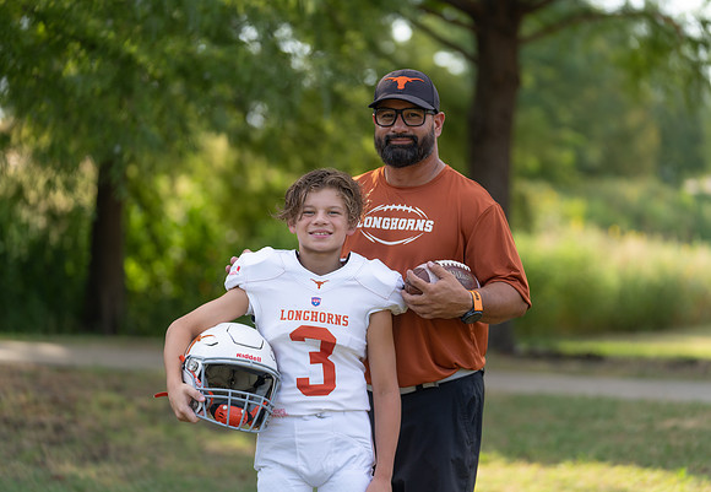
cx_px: 358
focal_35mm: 128
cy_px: 240
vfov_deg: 11.0
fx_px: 2558
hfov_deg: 15.8
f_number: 2.8
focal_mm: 122
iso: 100
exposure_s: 1/400
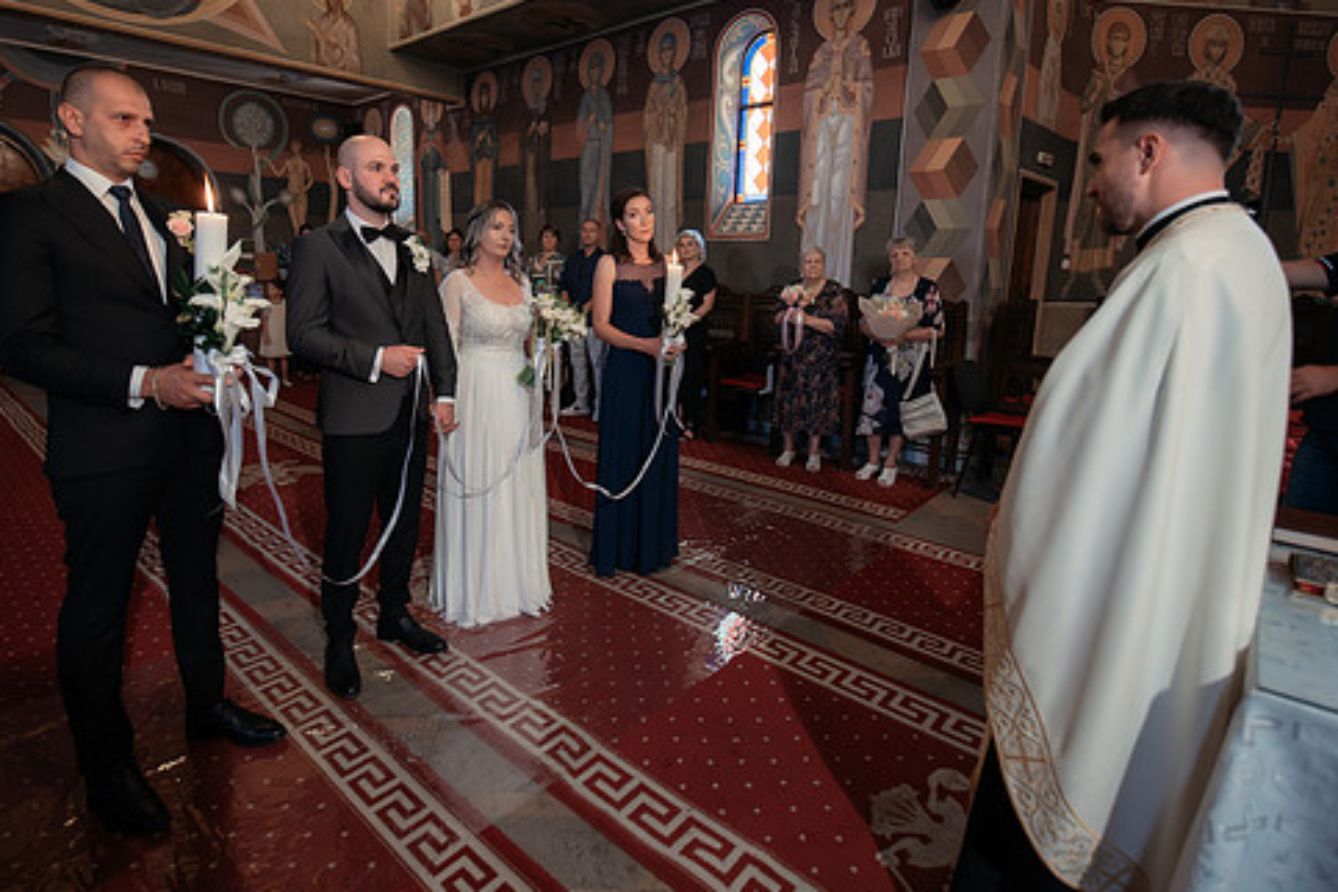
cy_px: 381
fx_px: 669
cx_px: 601
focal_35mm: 18
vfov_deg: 67.0
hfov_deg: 89.7
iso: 1600
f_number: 2.8
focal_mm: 15
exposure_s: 1/125
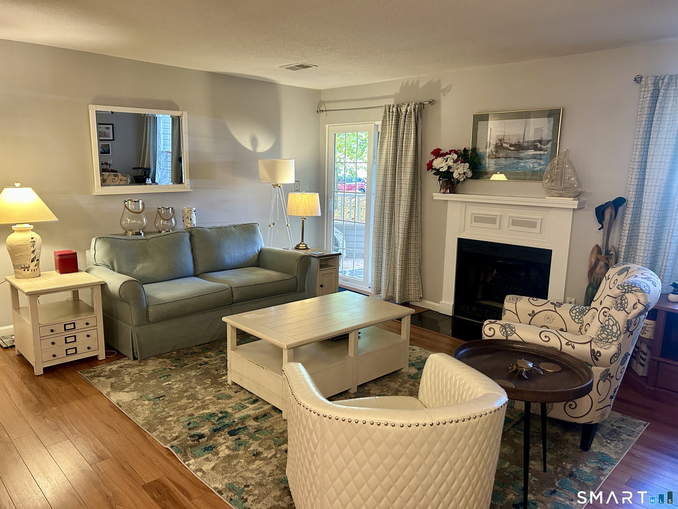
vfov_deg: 53.1
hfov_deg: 67.3
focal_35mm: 26
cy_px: 254
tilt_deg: -11.2
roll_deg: -0.8
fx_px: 509
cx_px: 339
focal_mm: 5.7
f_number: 1.5
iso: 250
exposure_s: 1/60
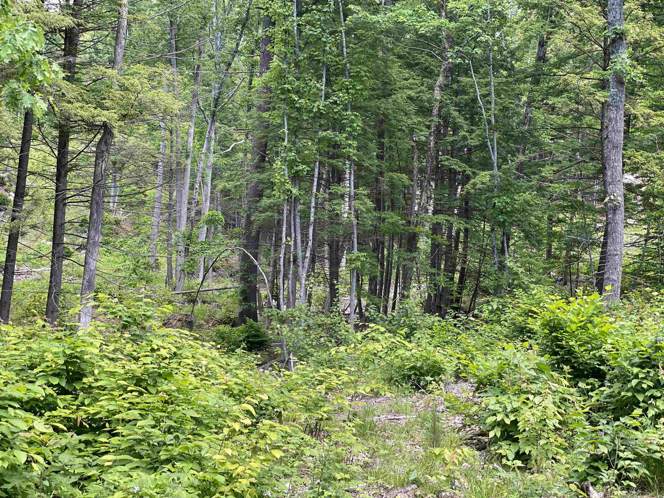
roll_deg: -1.7
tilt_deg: +4.8
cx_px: 332
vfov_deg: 28.0
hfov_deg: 36.8
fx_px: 997
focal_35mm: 52
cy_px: 249
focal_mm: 6
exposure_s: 1/122
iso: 32
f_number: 2
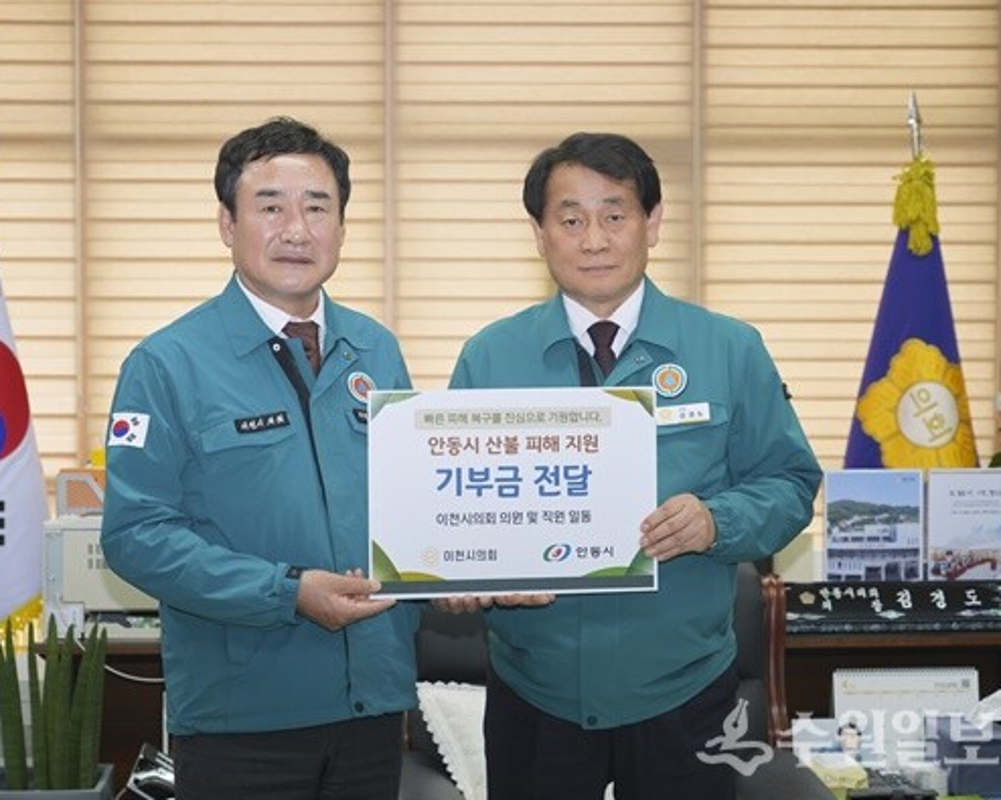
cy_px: 403
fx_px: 1925
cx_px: 421
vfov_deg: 23.5
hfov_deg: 29.1
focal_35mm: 65
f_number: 5.6
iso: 400
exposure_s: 1/60
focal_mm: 57
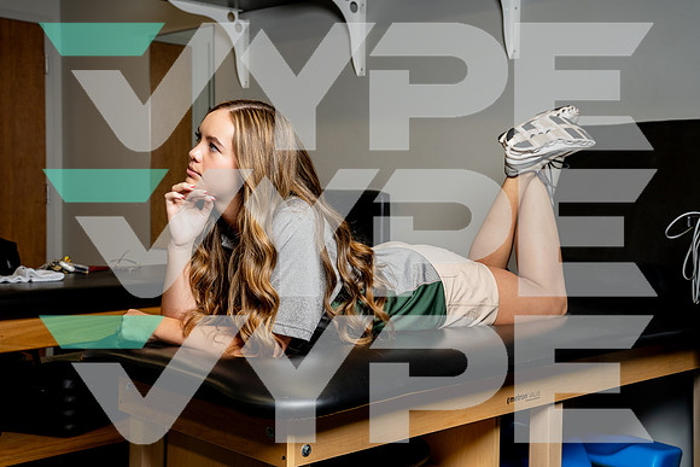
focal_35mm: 48
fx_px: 934
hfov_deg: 41.1
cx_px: 348
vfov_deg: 28.1
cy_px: 228
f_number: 5.6
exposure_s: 1/250
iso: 200
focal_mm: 46
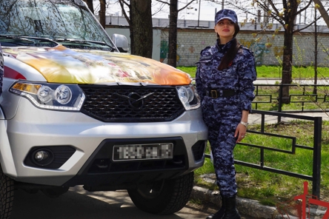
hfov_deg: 26.1
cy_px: 84
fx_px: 695
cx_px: 62
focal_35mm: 76
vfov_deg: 17.9
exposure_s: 1/160
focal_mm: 30
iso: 100
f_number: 11
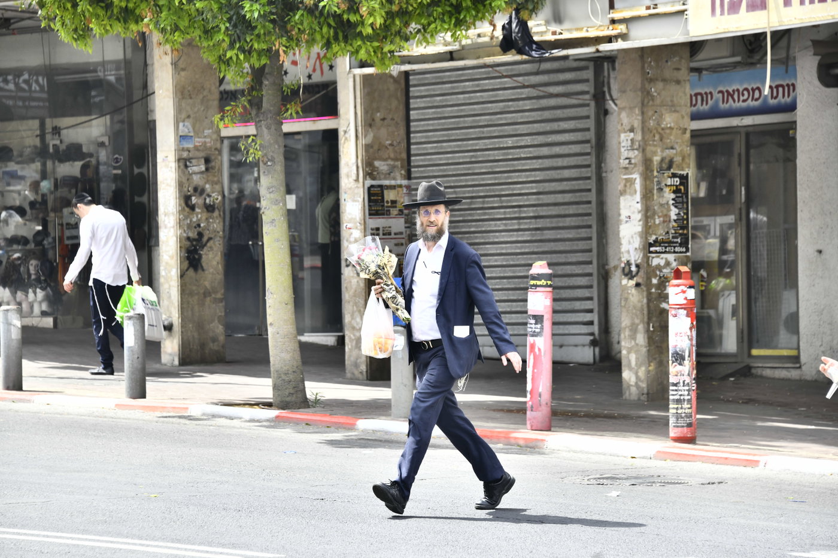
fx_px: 3491
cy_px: 279
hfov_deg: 13.7
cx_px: 419
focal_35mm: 150
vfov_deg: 9.1
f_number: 6.3
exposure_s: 1/800
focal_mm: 150
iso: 640
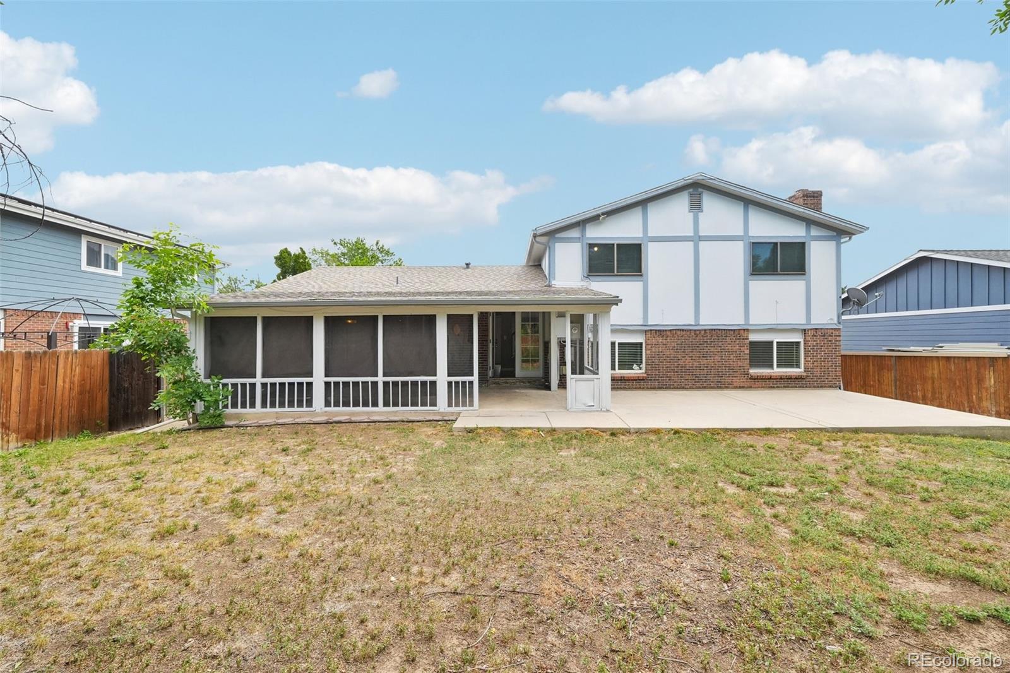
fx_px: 421
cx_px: 505
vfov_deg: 77.3
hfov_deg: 100.4
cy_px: 336
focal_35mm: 15
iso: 800
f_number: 8
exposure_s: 1/320
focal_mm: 10
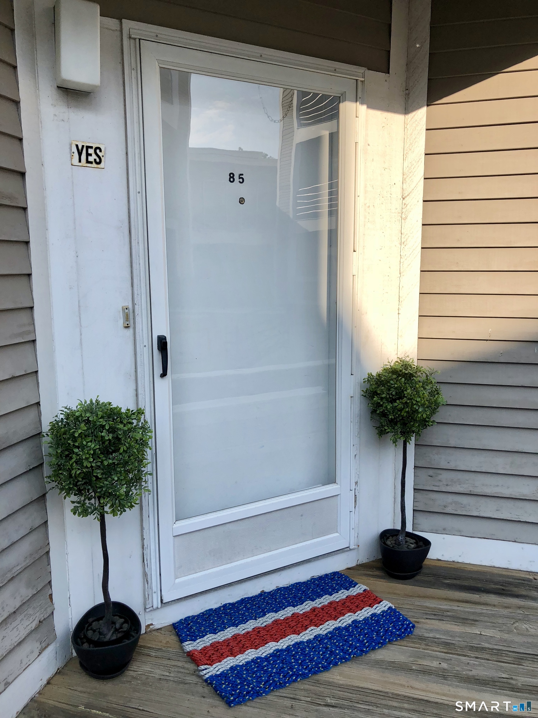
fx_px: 580
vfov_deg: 63.4
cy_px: 359
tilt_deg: -8.6
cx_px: 269
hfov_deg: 49.7
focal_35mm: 28
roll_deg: +0.7
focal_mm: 4
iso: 20
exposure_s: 1/1297
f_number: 1.8
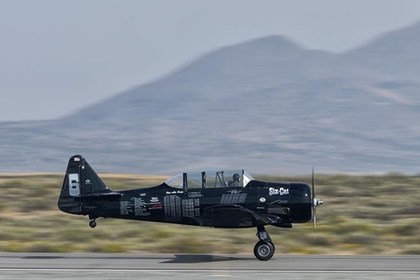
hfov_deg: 4.6
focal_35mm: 450
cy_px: 140
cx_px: 210
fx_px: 5248
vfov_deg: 3.1
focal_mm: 300
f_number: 16
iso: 64
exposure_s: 1/80
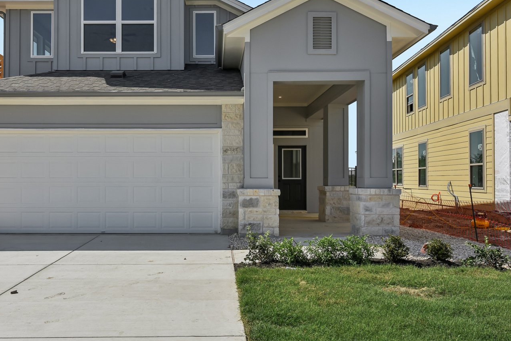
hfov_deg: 58.4
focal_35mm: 32
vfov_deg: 41.1
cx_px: 214
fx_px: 454
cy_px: 174
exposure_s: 1/640
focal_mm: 20
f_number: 8
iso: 100
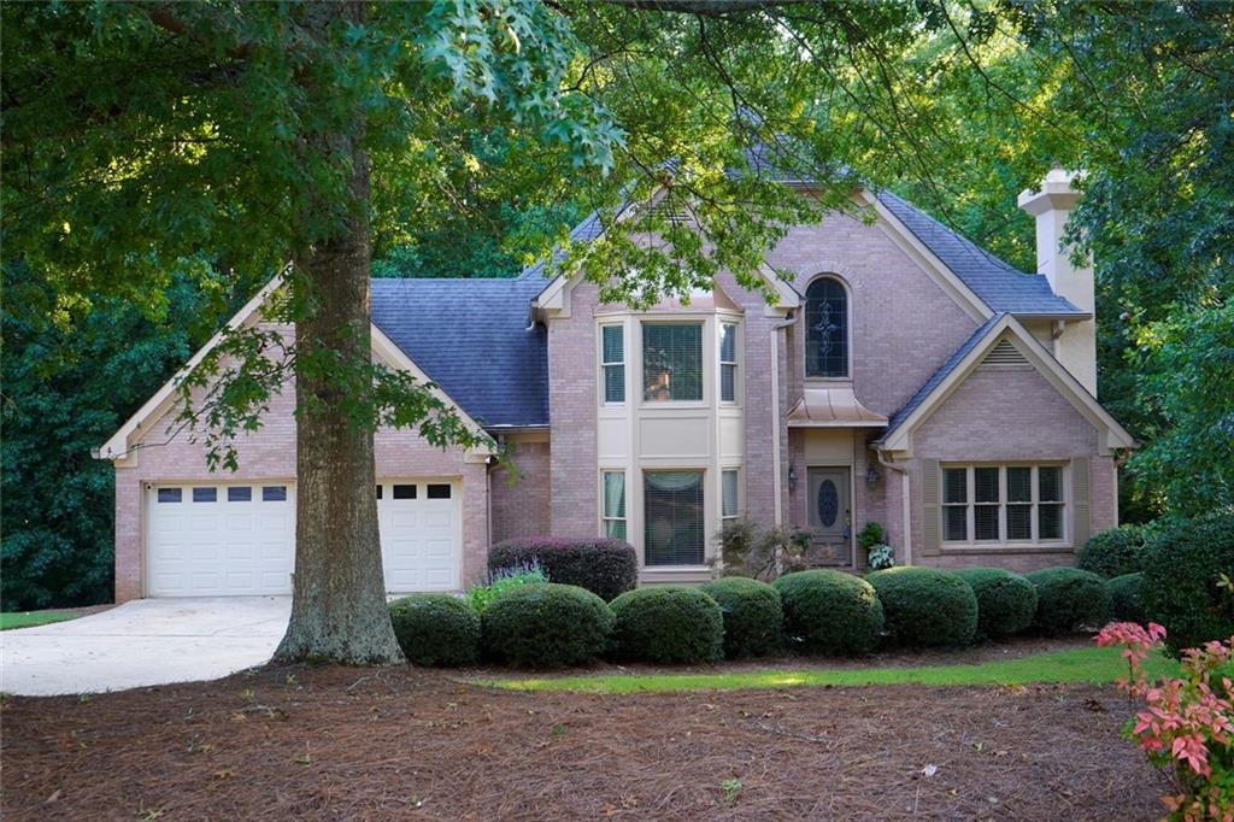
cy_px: 411
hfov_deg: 50.7
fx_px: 1302
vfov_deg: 35.0
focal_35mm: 38
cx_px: 617
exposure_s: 1/125
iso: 800
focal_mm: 38
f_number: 5.6
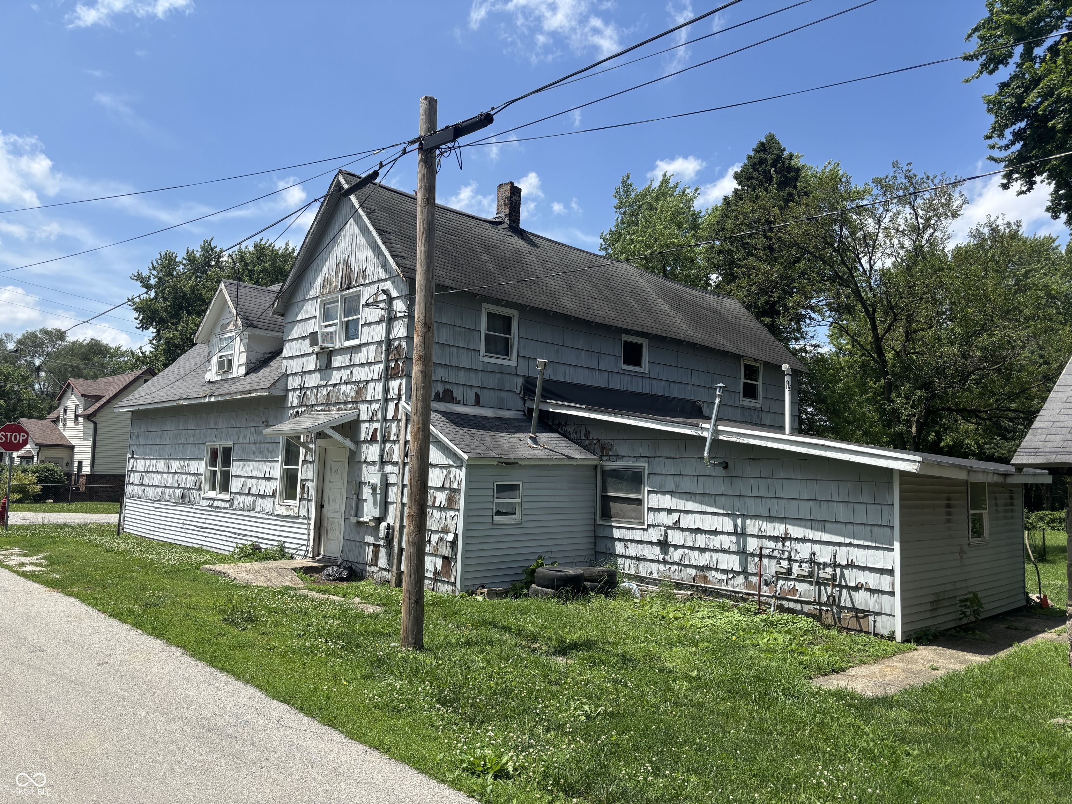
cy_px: 402
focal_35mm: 26
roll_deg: -1.7
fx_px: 805
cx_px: 536
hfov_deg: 67.3
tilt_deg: +5.5
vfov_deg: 53.1
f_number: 1.6
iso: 50
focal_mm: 5.96
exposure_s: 1/2933
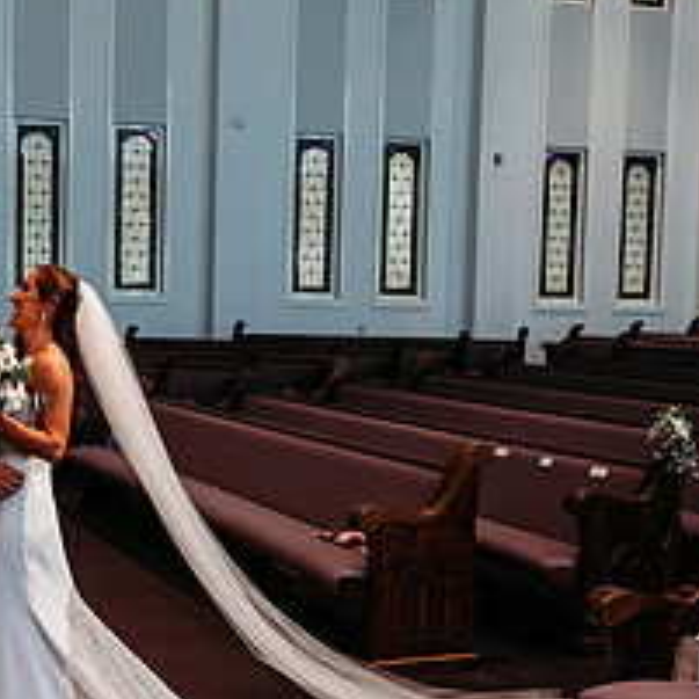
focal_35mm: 59
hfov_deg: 28.5
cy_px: 409
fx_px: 1348
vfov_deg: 29.0
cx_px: 146
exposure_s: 1/160
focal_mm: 24
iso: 640
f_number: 2.5
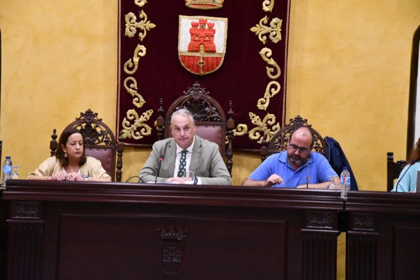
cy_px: 140
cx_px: 210
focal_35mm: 105
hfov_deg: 19.5
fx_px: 1225
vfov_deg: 13.0
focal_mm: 70
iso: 10000
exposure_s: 1/125
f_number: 5.3
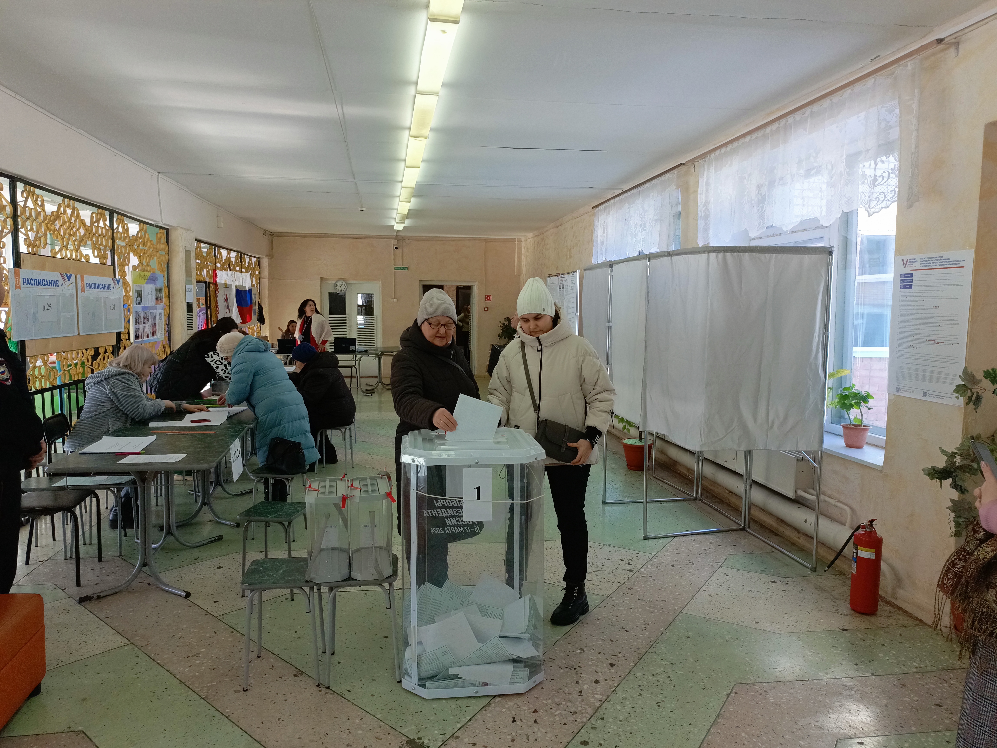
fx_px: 720
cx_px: 498
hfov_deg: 69.4
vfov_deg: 54.9
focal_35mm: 25
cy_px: 374
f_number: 1.7
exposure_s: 1/99.9
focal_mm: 5.25
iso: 110
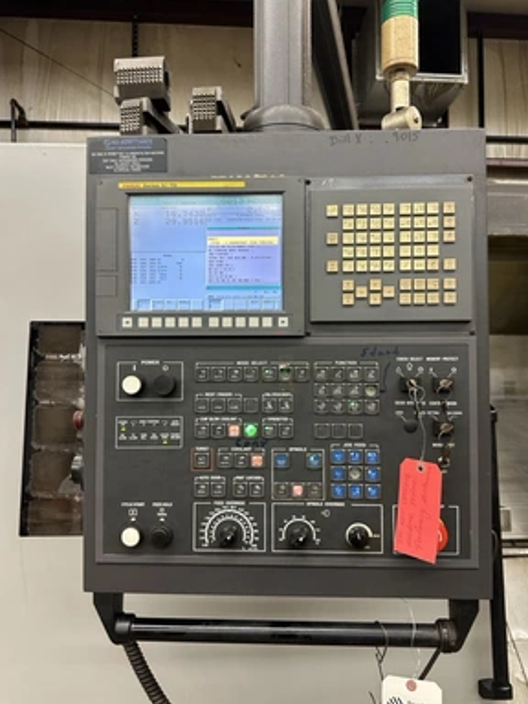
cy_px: 346
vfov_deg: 69.4
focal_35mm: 25
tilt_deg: +4.0
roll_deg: -0.7
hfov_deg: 54.9
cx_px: 268
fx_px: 508
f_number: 1.78
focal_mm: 6.86
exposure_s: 1/60
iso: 320
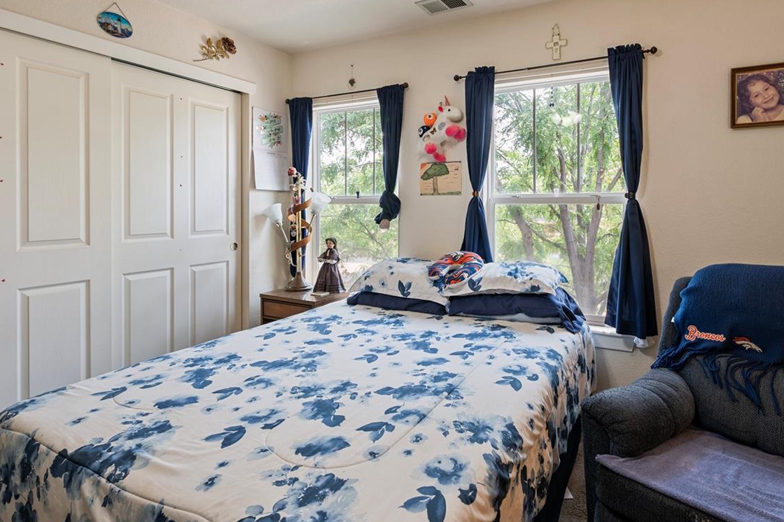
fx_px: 435
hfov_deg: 83.7
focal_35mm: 20
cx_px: 434
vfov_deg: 61.4
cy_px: 209
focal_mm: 14
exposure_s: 1/3
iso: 250
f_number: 9
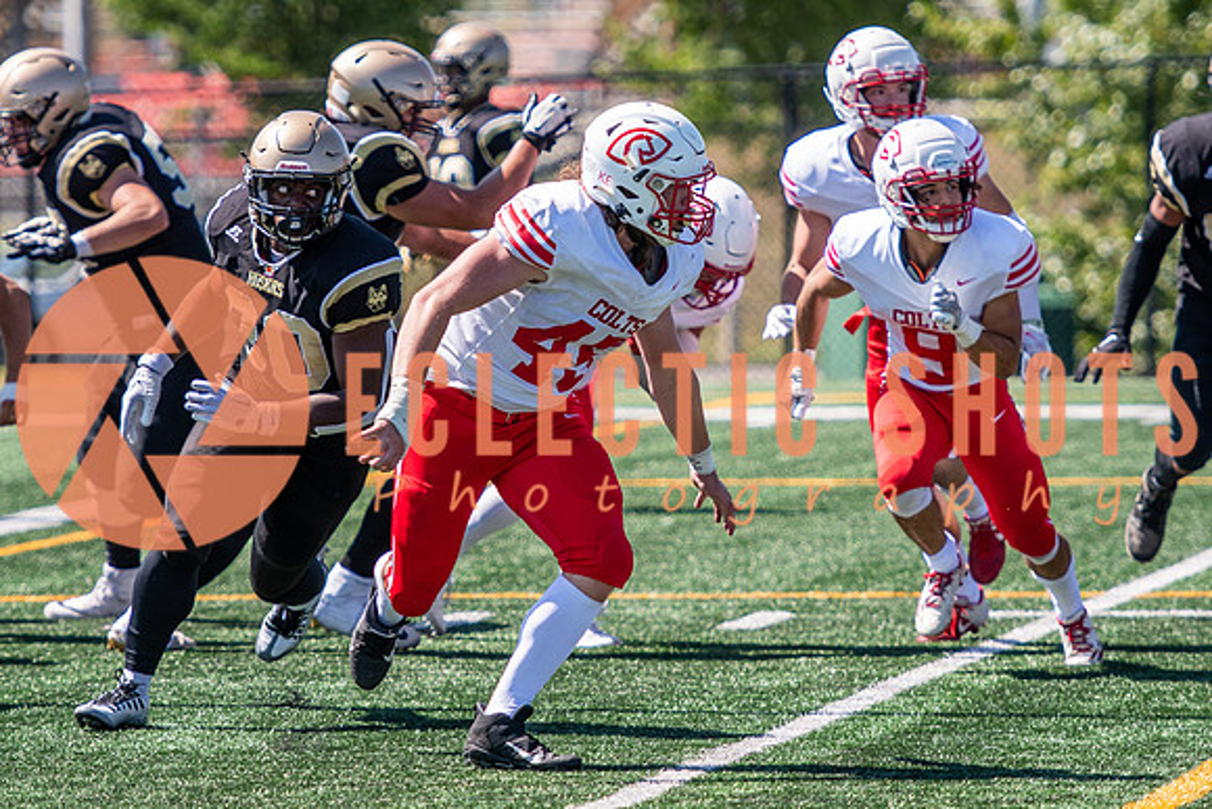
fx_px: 12889
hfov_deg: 5.4
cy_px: 342
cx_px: 604
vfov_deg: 3.6
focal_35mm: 383
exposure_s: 1/1600
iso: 160
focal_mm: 170
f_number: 2.8
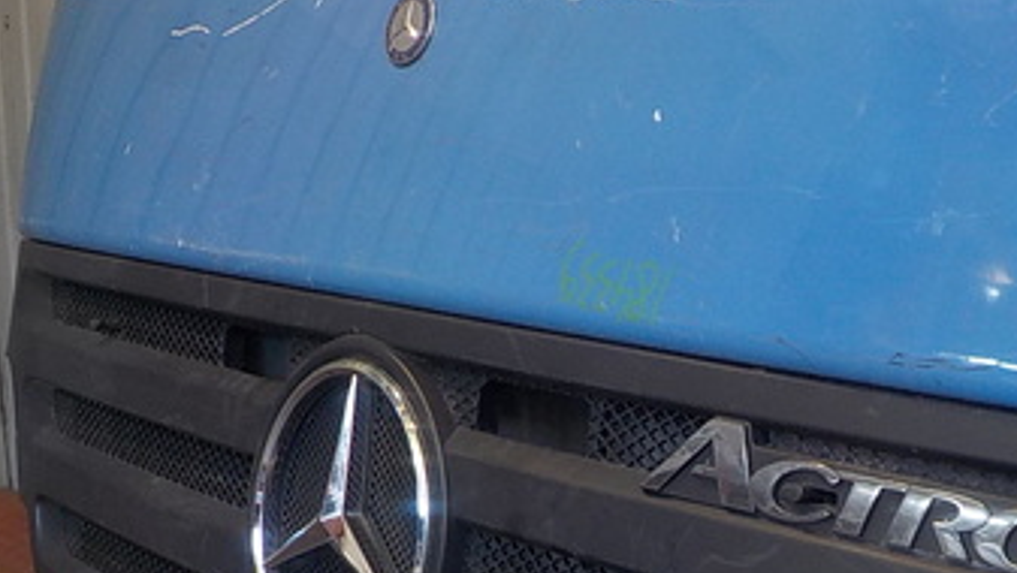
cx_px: 700
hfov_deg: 33.4
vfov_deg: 19.4
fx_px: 1673
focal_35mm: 62
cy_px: 398
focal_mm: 4.1
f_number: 3.3
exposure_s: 1/30
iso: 140
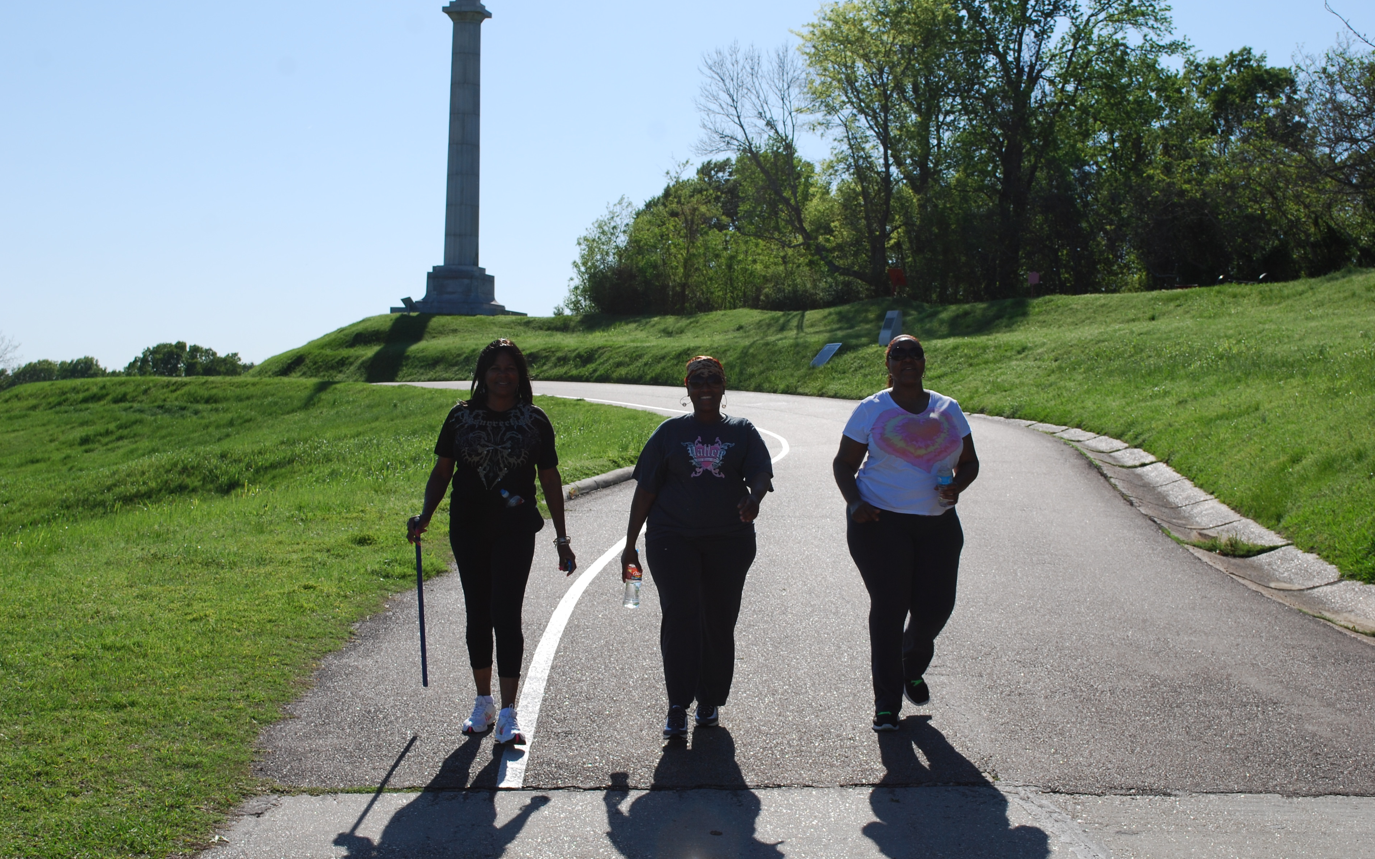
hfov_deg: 38.2
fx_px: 1986
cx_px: 686
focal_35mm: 53
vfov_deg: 24.4
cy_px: 411
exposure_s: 1/320
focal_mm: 34
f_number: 9
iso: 100
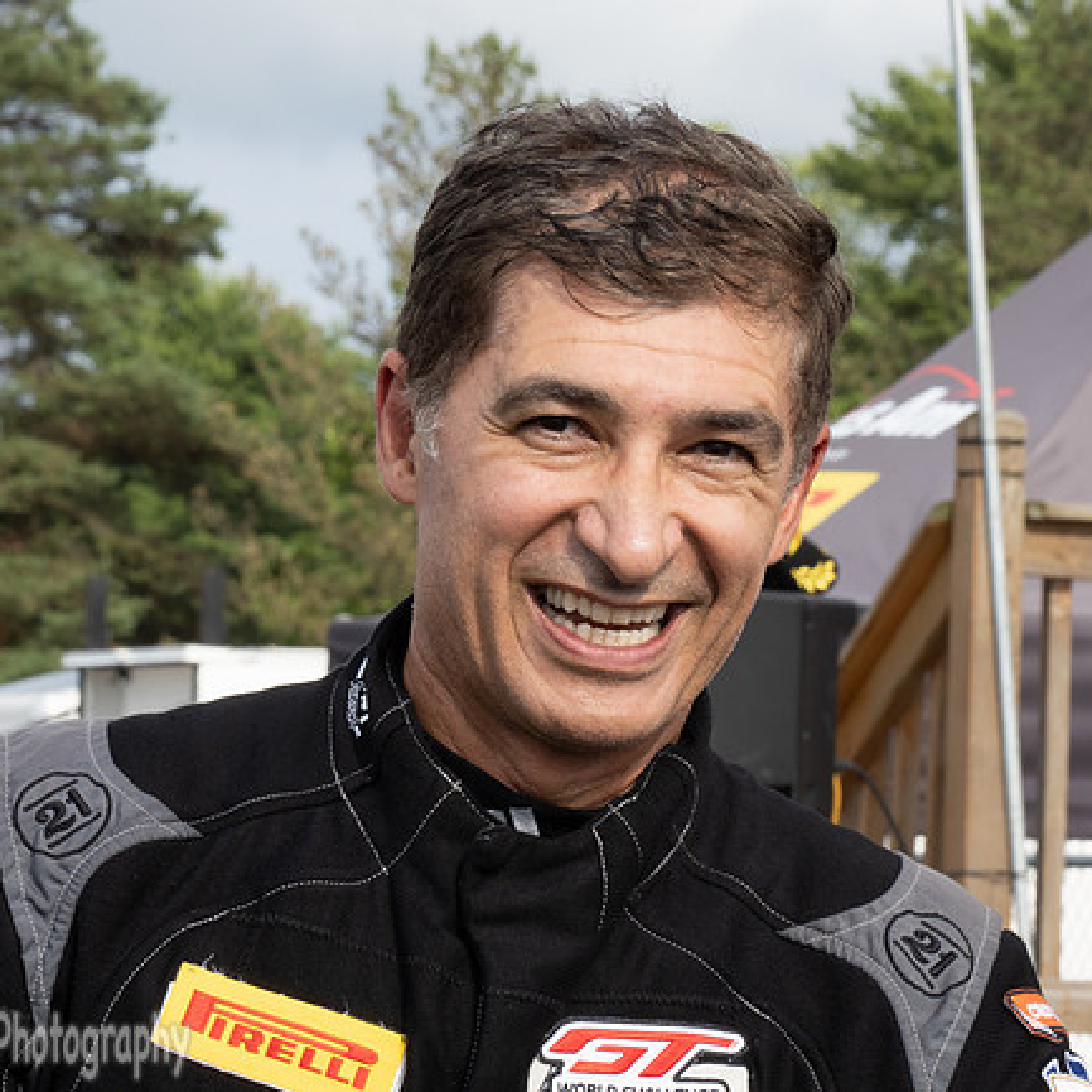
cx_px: 562
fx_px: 8459
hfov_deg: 7.4
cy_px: 546
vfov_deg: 7.4
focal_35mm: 237
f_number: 18
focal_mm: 100
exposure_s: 1/60
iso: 200
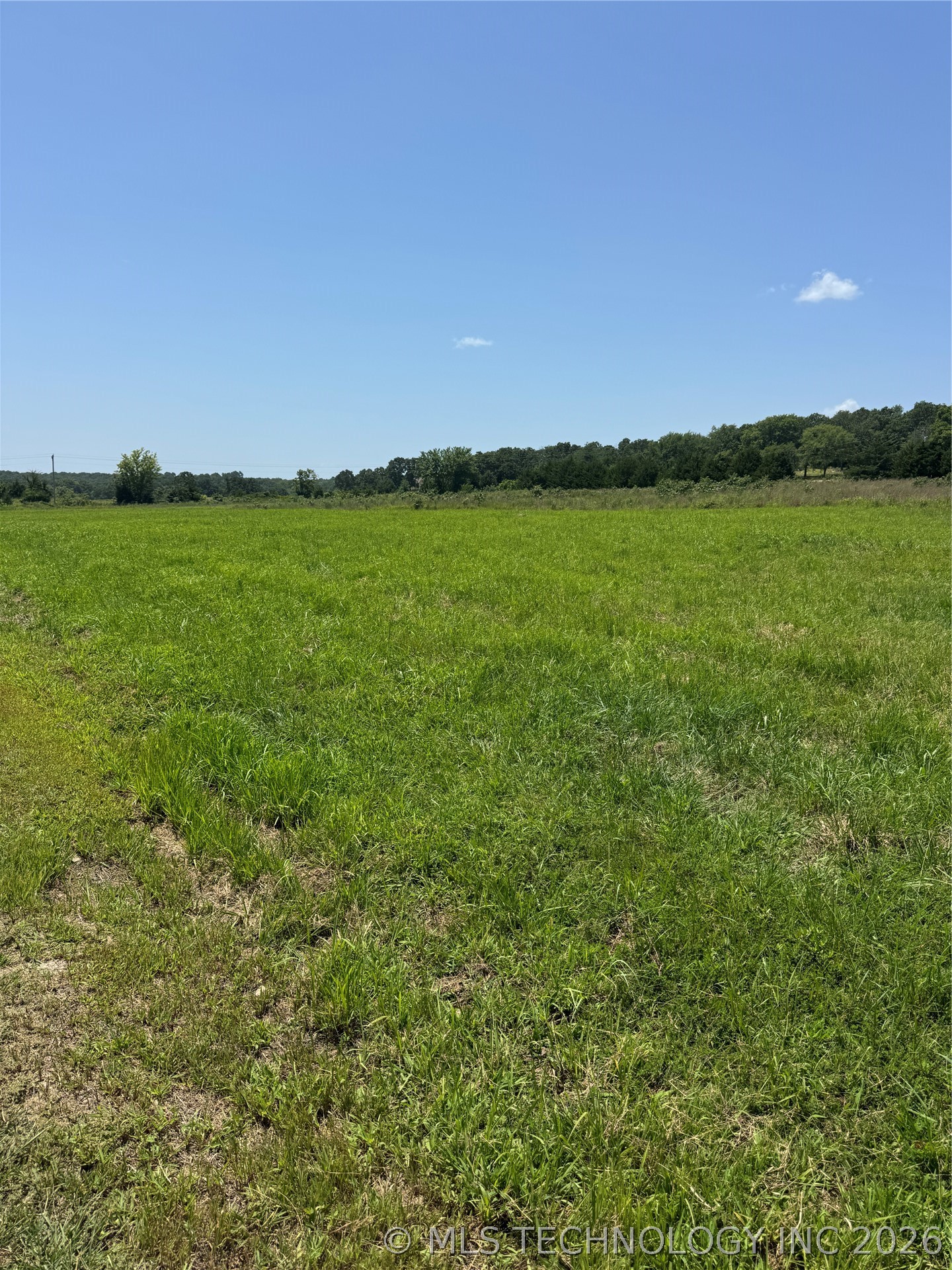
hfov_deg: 56.8
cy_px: 635
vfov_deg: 71.6
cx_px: 476
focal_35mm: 24
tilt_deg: -8.7
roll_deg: +0.5
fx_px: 880
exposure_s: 1/5348
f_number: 1.78
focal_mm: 6.76
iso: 80
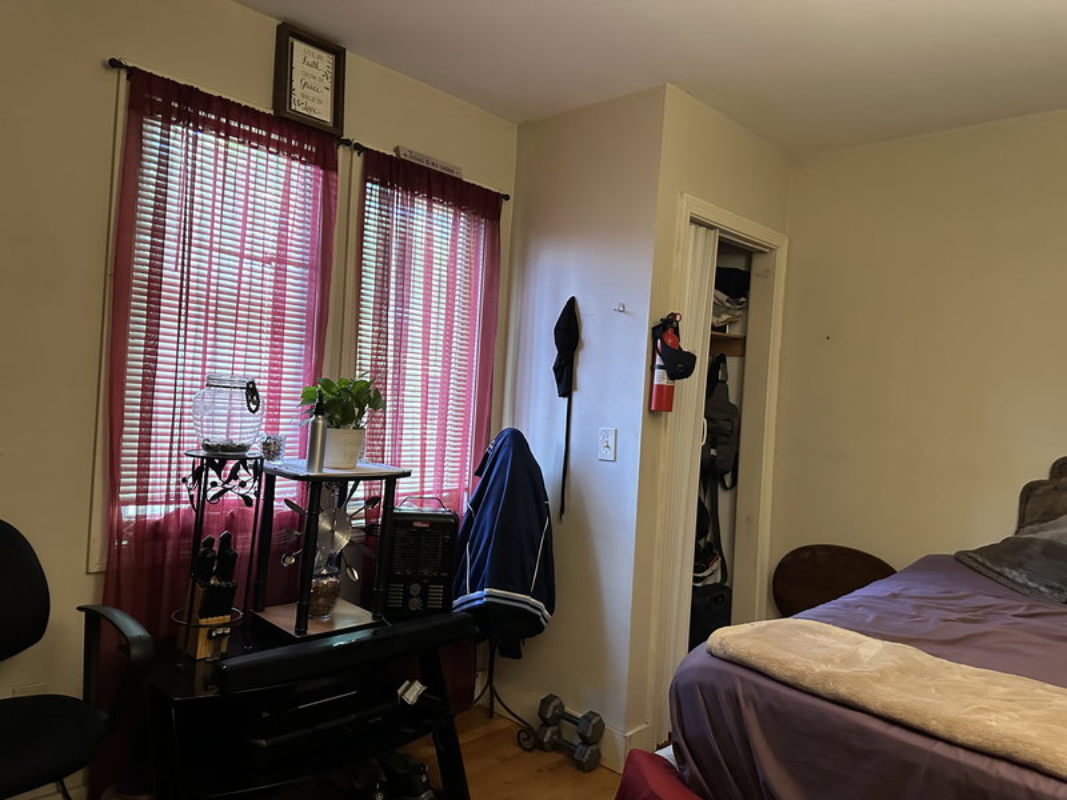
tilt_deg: -0.1
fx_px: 740
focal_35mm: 24
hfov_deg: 71.6
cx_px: 534
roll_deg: -2.7
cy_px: 400
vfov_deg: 56.8
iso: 640
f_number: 1.78
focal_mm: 6.86
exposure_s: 1/60
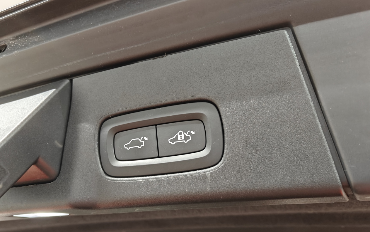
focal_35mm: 29
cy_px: 143
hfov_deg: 64.5
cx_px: 166
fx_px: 292
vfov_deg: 42.9
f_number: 1.8
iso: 160
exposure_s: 1/50
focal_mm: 5.59
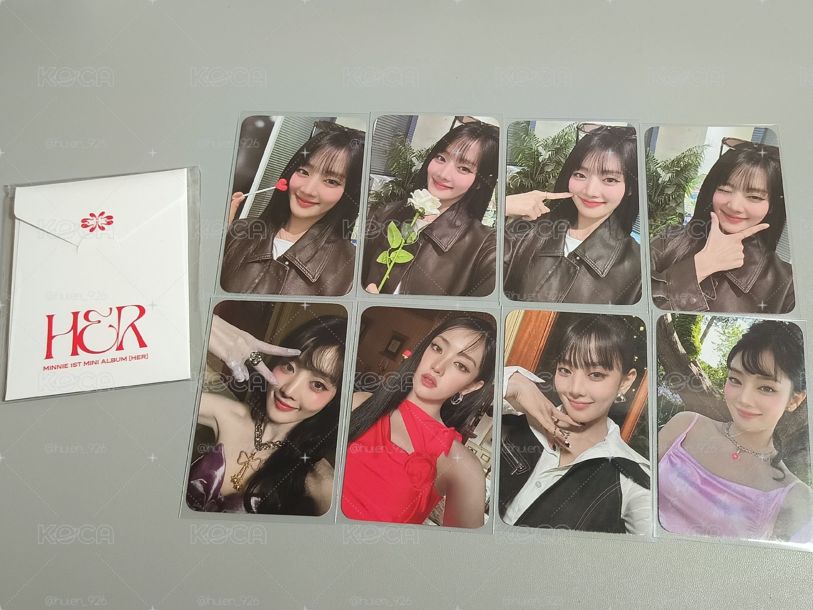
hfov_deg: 49.0
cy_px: 305
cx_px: 406
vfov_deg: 37.7
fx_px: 892
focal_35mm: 38
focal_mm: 5.24
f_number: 1.75
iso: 800
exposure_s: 1/60
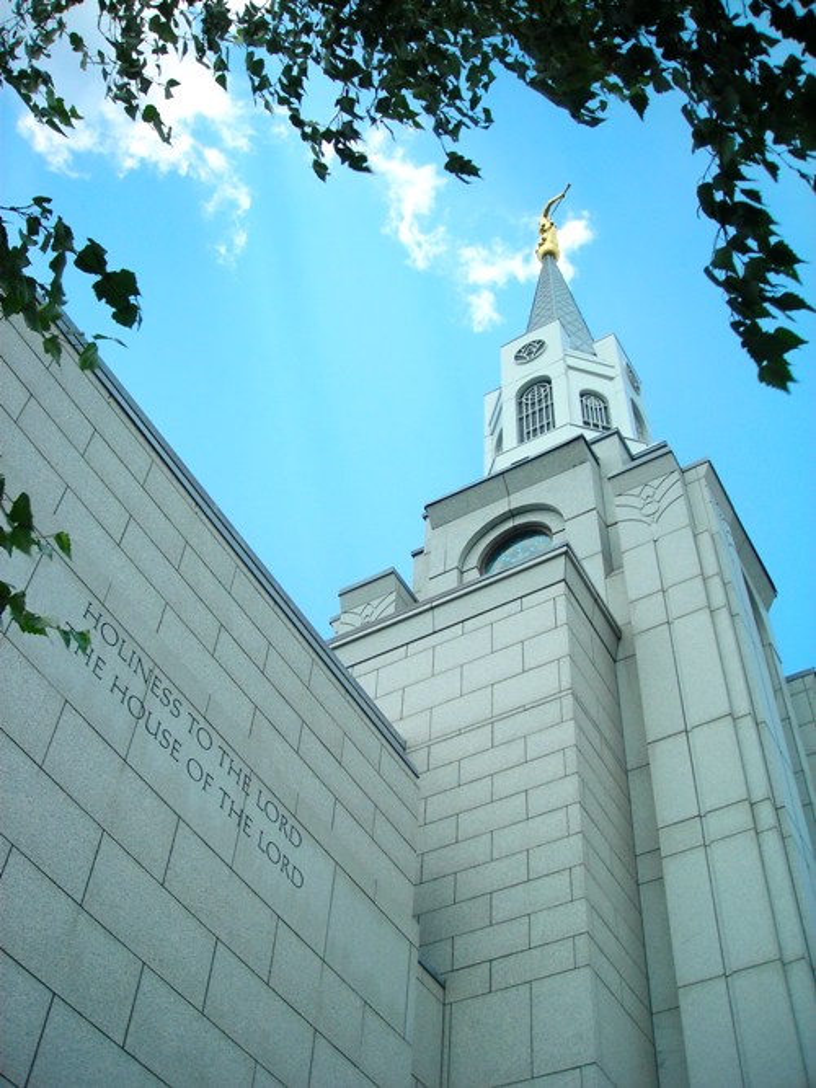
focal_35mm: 38
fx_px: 1195
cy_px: 544
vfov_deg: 49.0
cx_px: 408
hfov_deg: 37.7
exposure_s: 1/168
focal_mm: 6.3
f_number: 6.4
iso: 50
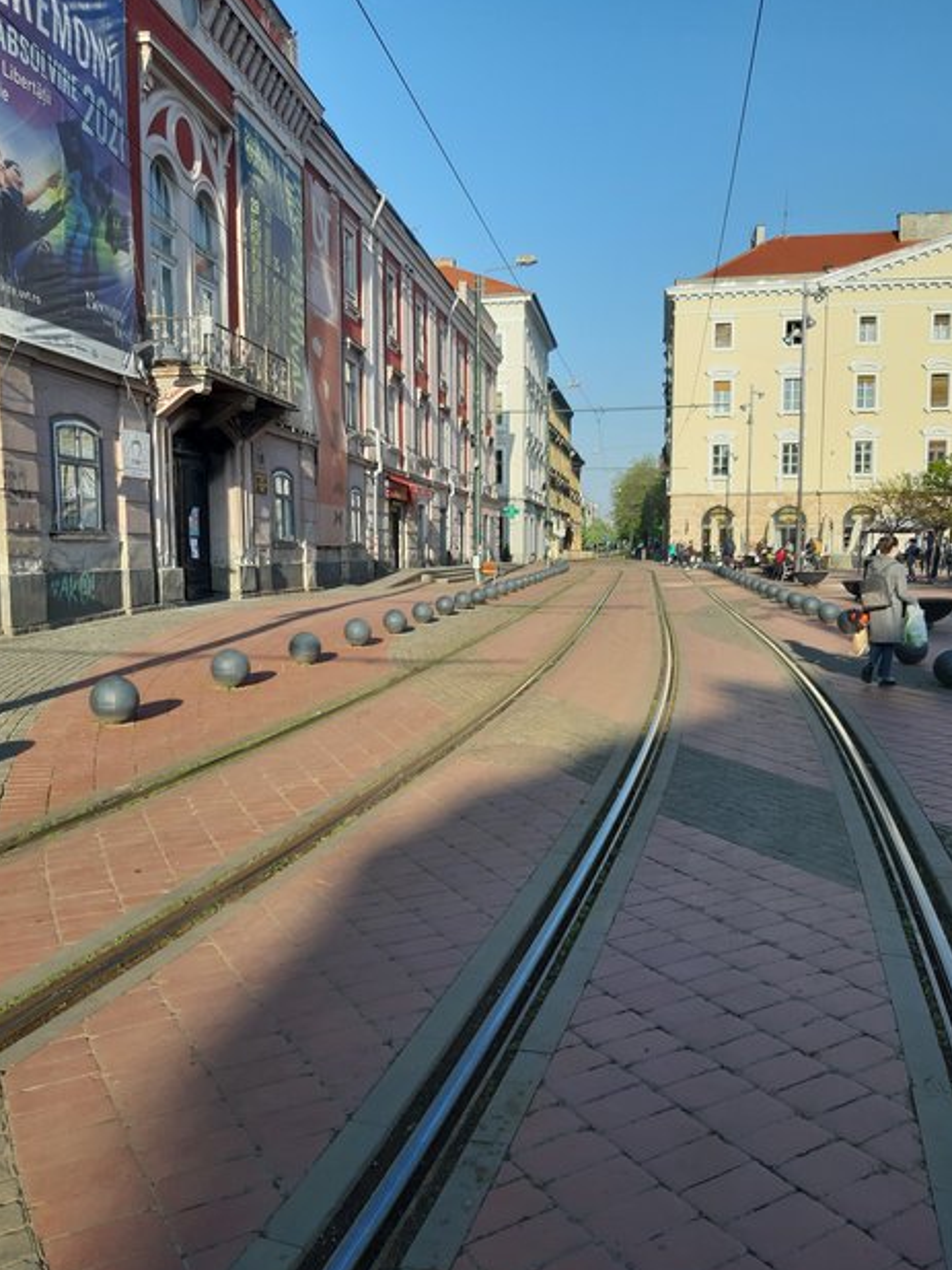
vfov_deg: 63.4
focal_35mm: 28
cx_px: 477
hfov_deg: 49.8
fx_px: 1026
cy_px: 634
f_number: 1.7
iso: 40
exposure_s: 1/847
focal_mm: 3.93
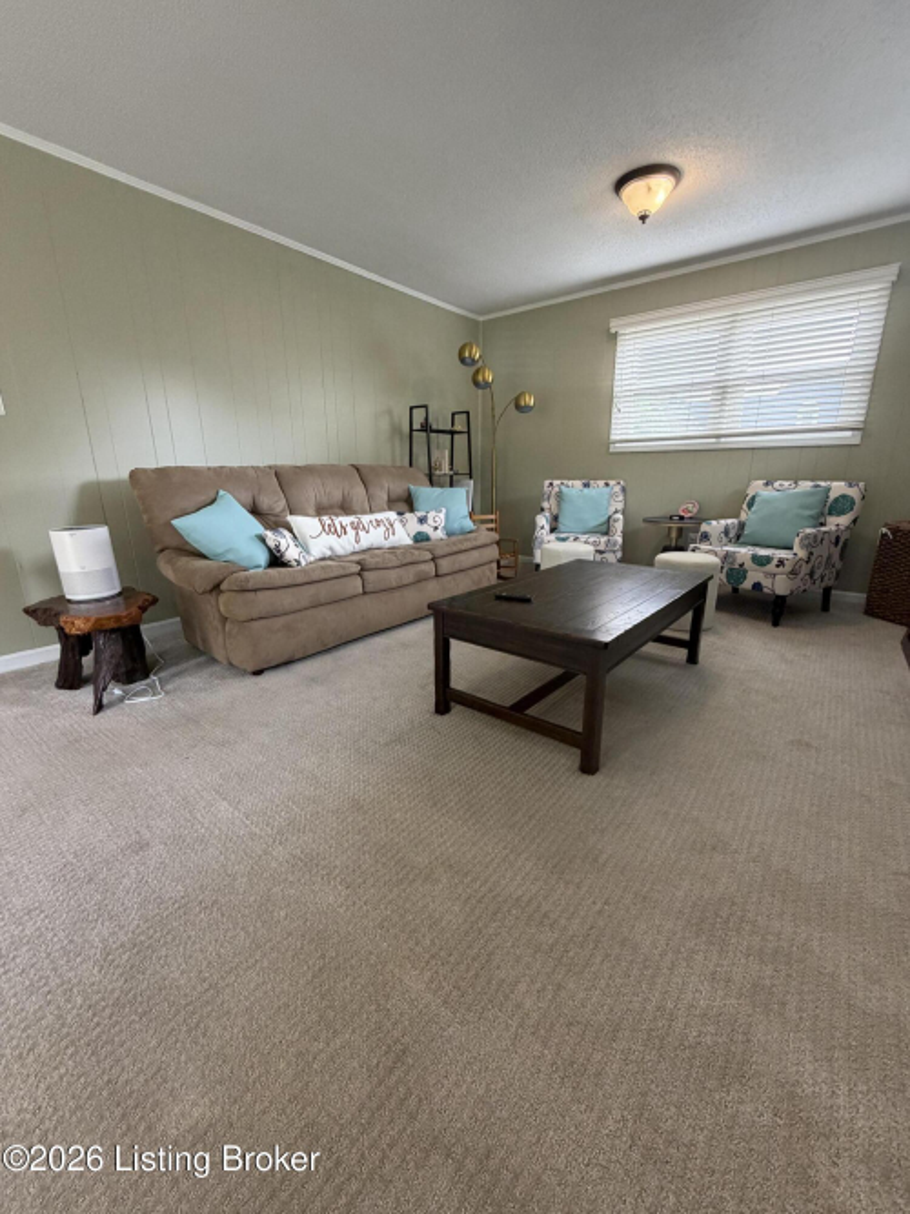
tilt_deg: -15.1
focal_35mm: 14
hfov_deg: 85.7
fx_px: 491
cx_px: 455
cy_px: 607
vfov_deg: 102.1
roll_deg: +0.5
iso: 250
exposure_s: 1/60
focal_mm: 2.22
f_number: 2.2
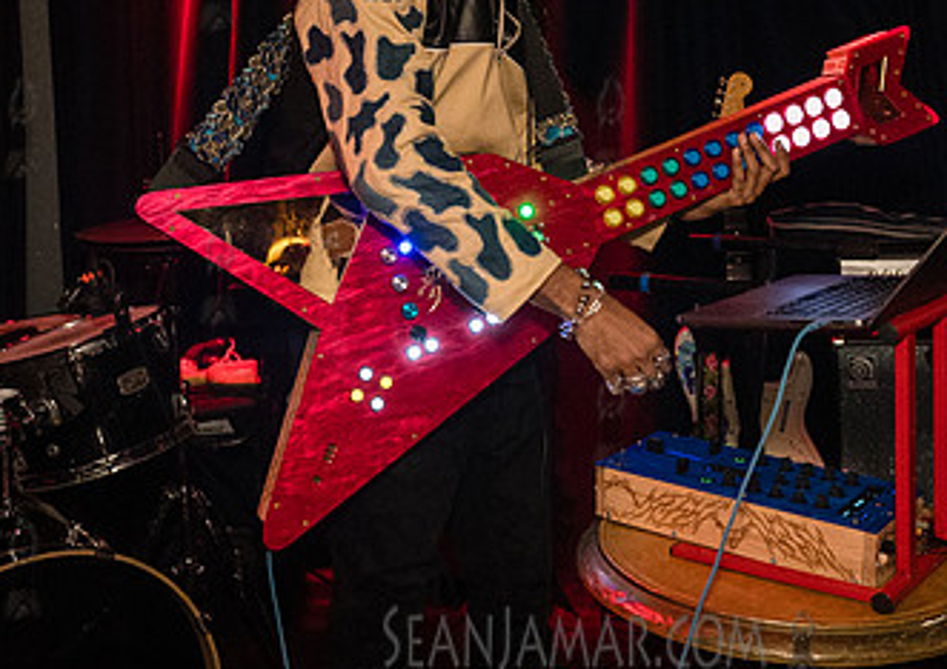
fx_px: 1447
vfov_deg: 25.5
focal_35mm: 54
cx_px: 508
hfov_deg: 36.2
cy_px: 116
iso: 12800
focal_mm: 28
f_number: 3.5
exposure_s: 1/320
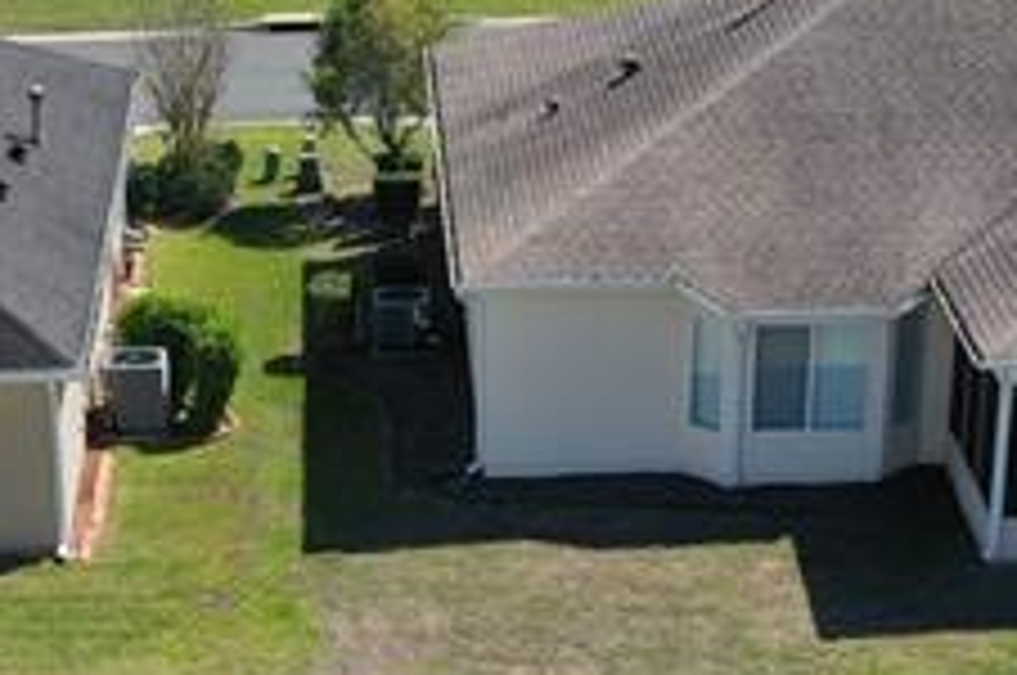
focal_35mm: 127
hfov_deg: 16.1
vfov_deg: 10.0
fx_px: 3583
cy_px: 1318
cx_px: 306
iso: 100
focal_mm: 10.26
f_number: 5.6
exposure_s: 1/400
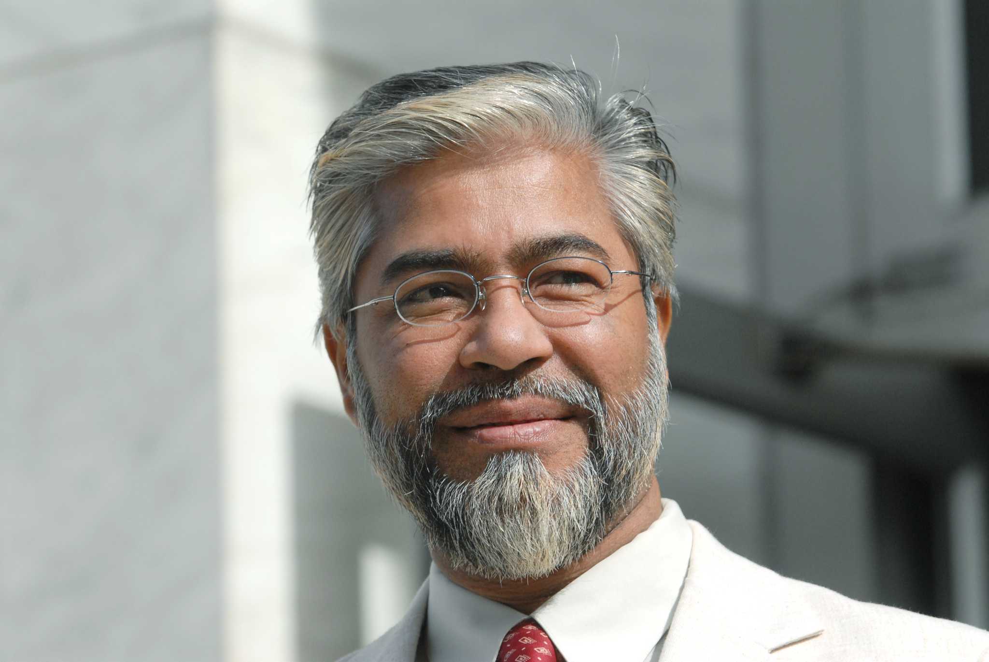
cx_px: 494
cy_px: 331
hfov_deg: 9.5
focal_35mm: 218
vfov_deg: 6.3
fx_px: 5981
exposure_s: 1/1500
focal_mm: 145
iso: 400
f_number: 5.6
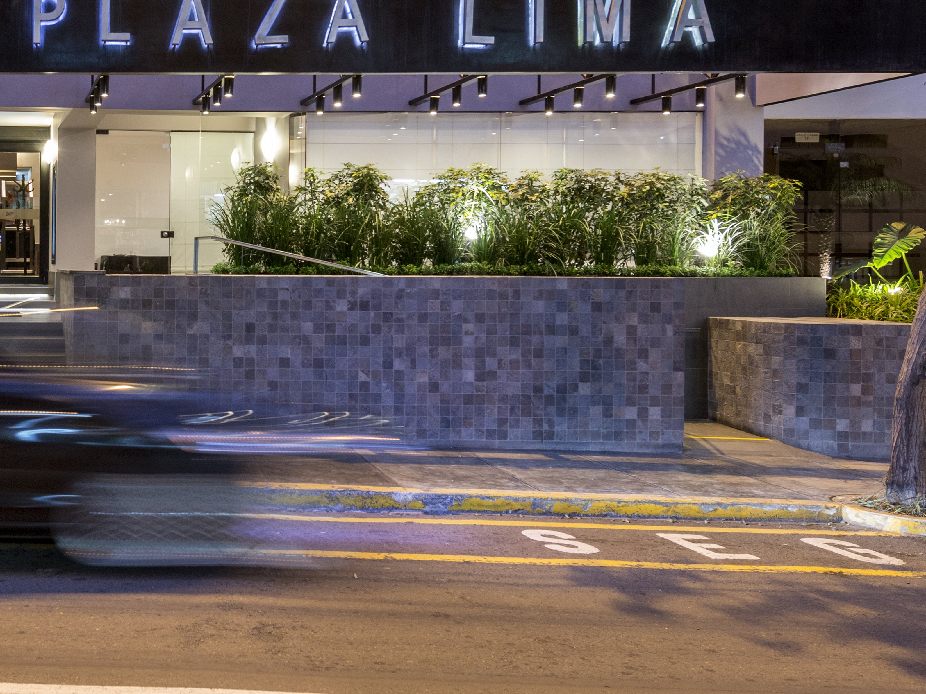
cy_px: 161
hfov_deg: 44.0
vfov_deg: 35.1
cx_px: 153
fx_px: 1070
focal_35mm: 40
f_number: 7.1
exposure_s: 1/2
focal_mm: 18
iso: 400
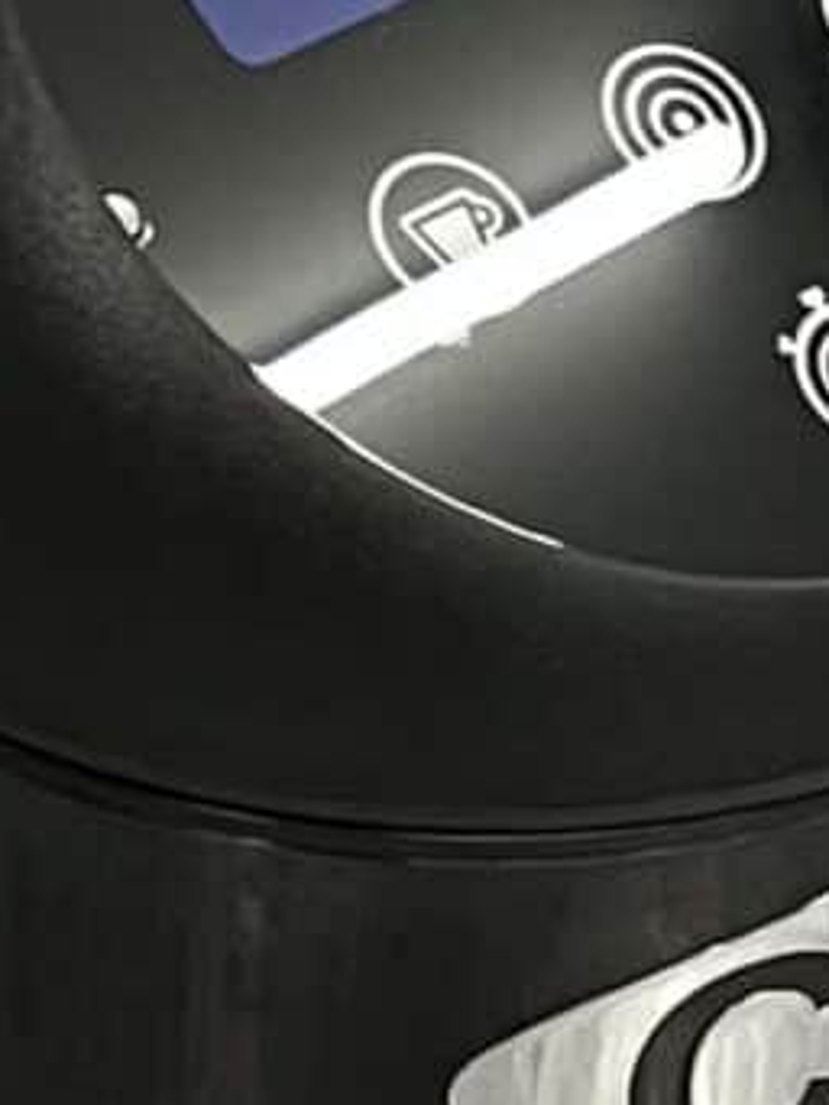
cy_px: -104
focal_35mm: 195
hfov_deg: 7.6
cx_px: -188
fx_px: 6223
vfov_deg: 10.0
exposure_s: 1/50
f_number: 1.6
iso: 200
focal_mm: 5.1
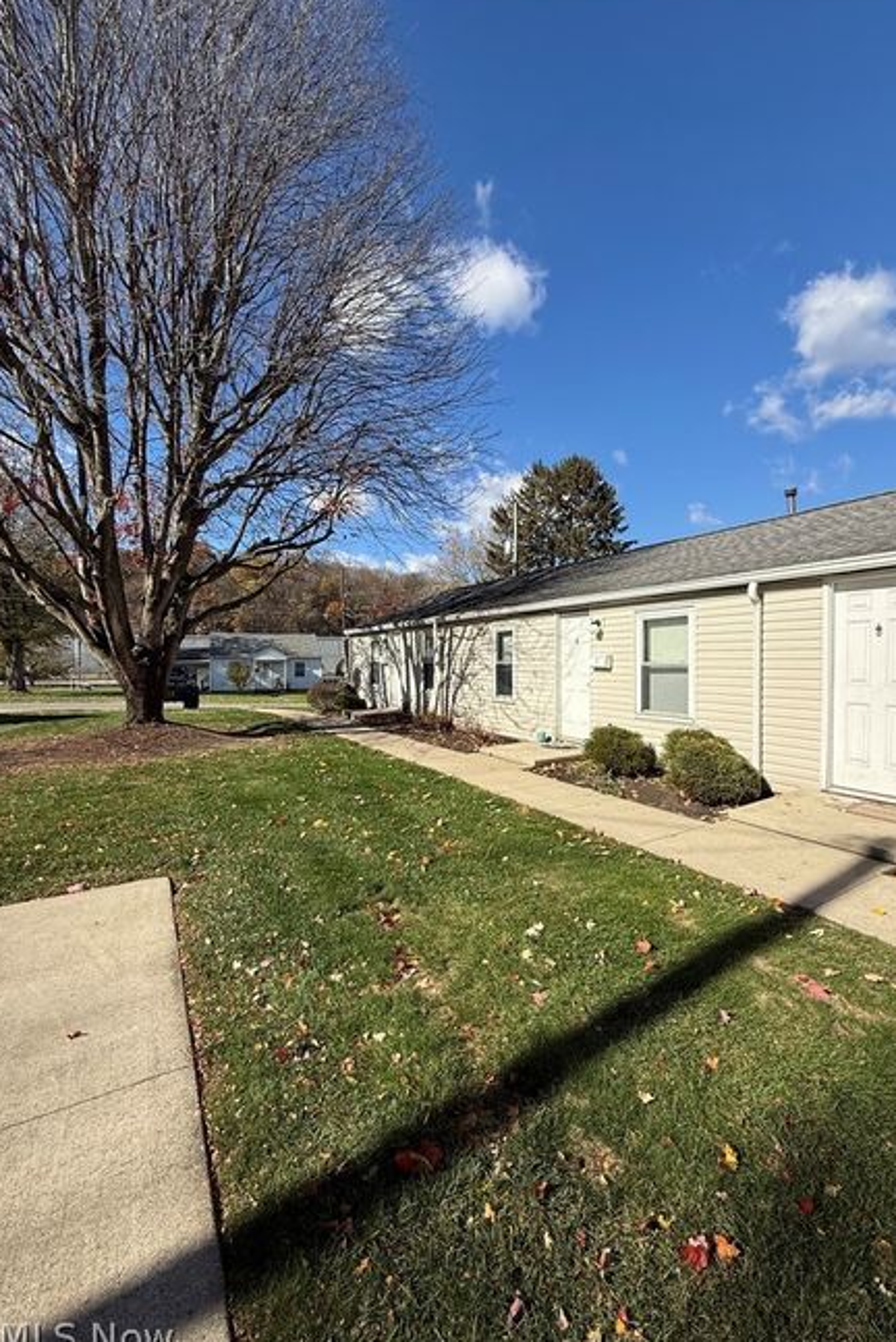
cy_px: 677
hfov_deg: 77.0
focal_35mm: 15
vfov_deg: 100.4
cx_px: 506
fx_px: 559
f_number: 2.2
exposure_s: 1/2841
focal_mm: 2.22
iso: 50
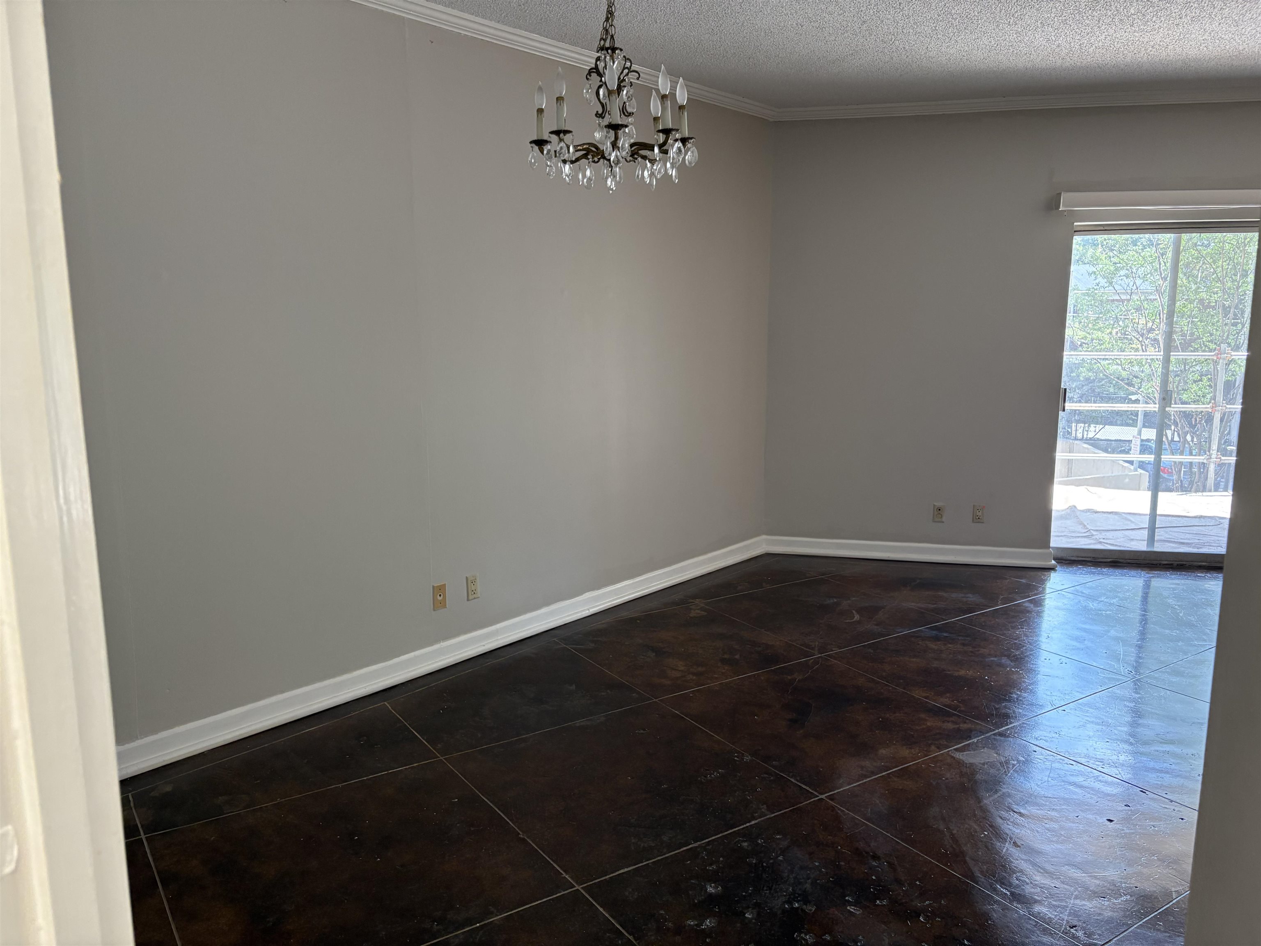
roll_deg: +0.7
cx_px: 630
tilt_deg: -8.7
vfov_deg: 53.1
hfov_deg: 67.3
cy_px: 473
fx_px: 947
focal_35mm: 26
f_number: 1.6
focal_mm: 5.96
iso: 200
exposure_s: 1/120
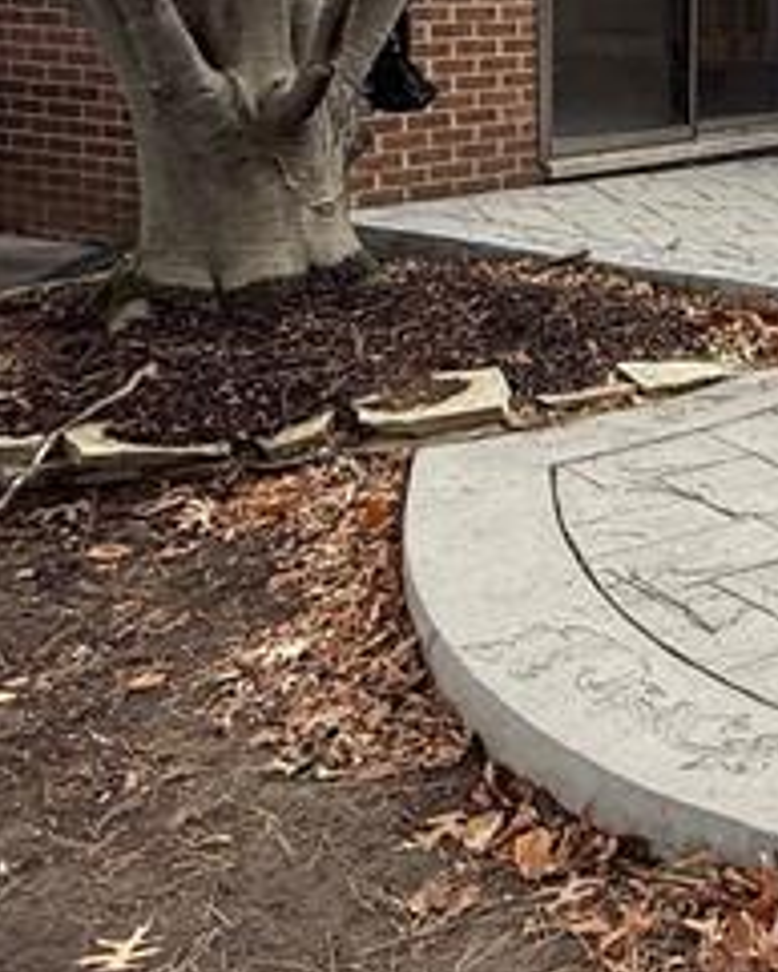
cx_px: 1242
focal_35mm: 58
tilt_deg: -3.5
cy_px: 93
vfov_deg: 31.0
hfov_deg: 21.1
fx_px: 1668
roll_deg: -2.0
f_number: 2.2
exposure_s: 1/224
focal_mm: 2.22
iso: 64
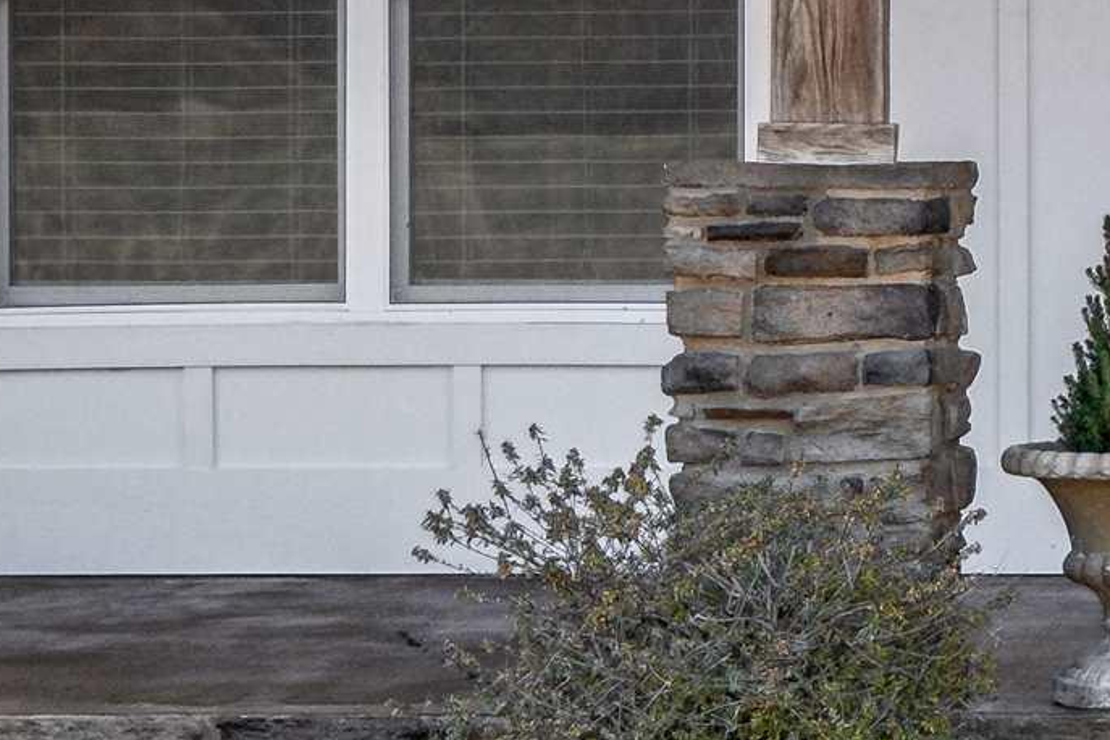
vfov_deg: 8.5
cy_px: 176
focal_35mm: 161
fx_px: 4964
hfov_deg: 12.0
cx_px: 1837
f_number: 8
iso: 800
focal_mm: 24
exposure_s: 1/400
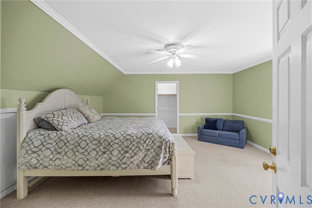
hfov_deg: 95.0
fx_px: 143
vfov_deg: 72.1
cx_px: 156
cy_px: 104
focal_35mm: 16
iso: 800
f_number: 4
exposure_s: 1/10
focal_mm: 16.5
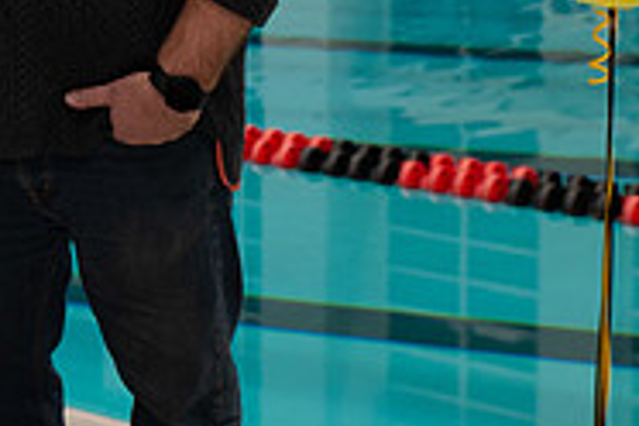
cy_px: -179
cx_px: -247
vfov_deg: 10.6
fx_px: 2219
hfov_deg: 15.4
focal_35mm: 125
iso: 500
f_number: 5
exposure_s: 1/60
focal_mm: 40
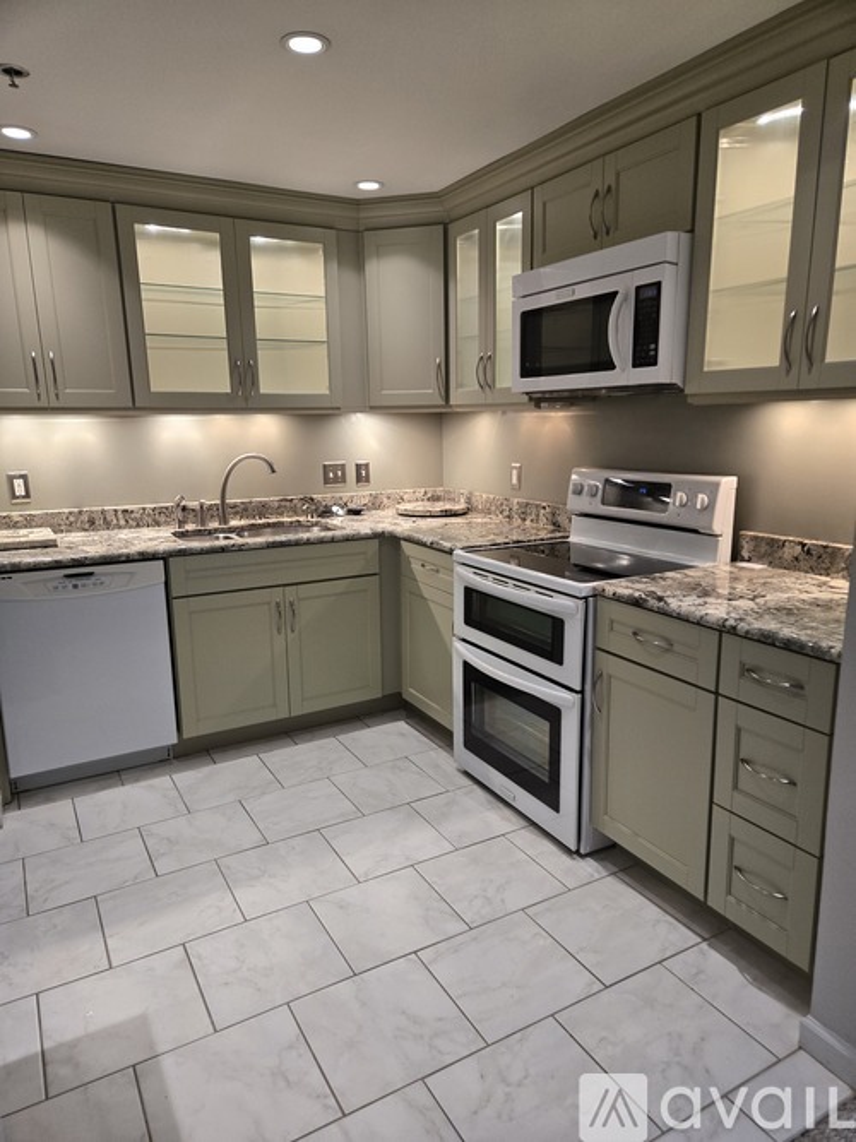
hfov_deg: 58.9
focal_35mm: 23
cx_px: 428
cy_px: 571
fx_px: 759
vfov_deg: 73.9
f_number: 1.8
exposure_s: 1/120
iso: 320
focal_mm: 5.4
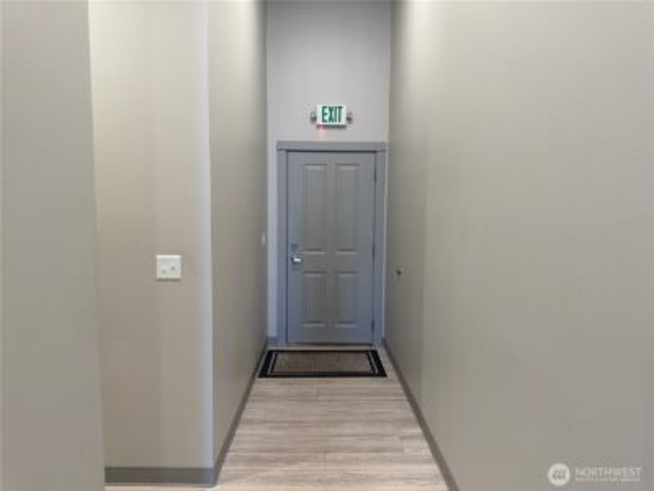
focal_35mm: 24
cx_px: 327
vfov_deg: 56.8
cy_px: 246
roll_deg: -0.4
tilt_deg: -5.0
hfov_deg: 71.6
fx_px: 453
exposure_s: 1/60
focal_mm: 6.76
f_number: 1.78
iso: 160
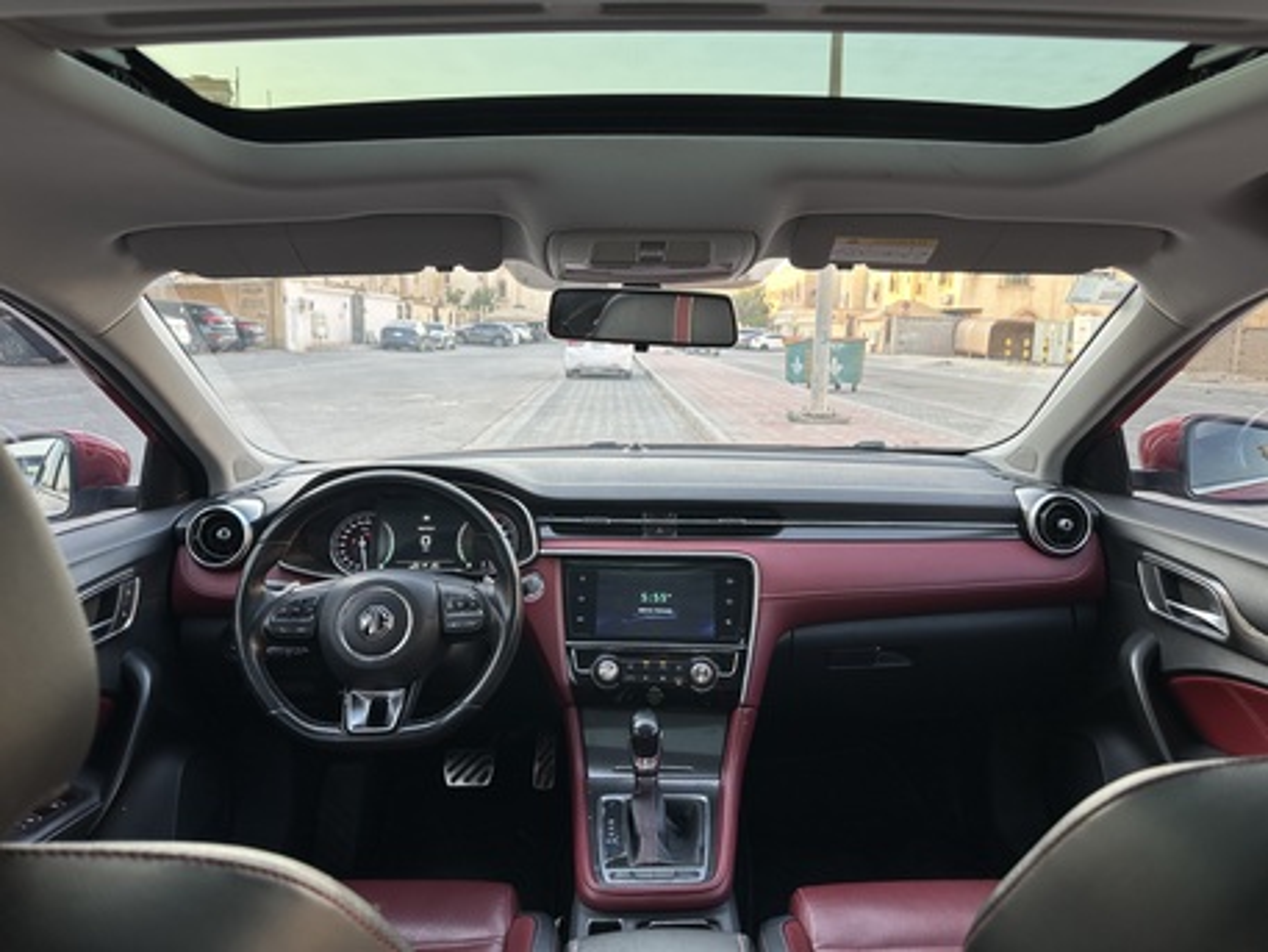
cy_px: 476
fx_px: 879
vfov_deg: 56.8
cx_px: 634
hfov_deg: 71.6
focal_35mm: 24
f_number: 1.78
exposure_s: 1/121
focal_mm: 6.86
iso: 64
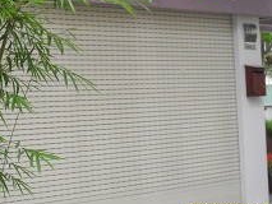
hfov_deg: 21.3
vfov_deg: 16.0
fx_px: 723
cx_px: 106
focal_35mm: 92
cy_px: 56
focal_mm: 8.7
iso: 100
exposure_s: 1/90
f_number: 3.9
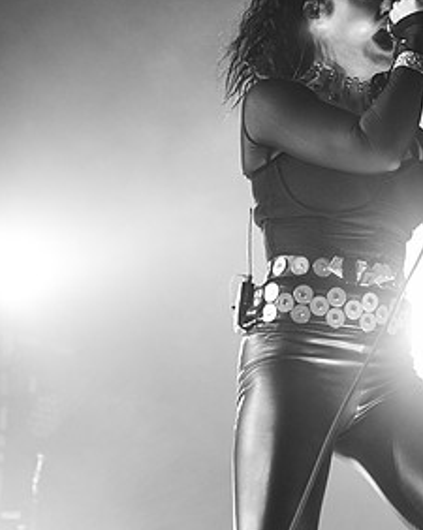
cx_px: 393
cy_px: 178
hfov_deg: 14.2
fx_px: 1677
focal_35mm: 107
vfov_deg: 17.9
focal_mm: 52
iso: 3200
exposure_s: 1/320
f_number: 3.2
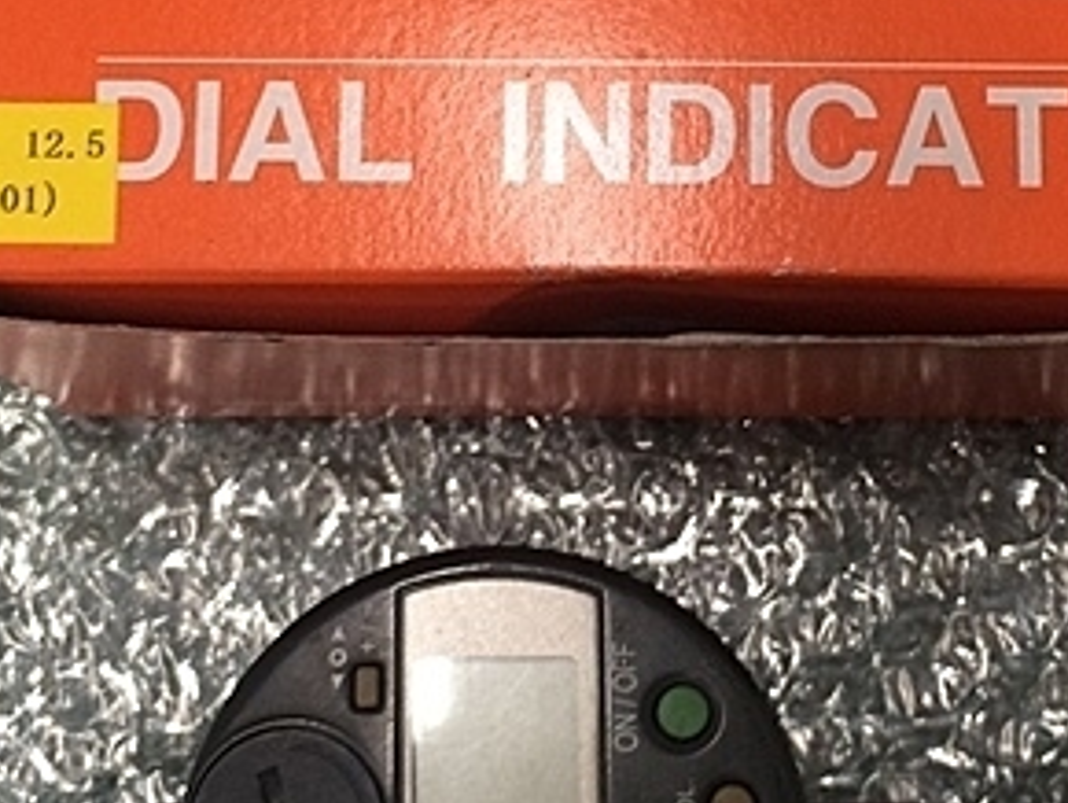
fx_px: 1976
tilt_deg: -80.4
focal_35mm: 64
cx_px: 674
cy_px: 309
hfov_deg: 30.1
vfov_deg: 22.9
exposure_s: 1/30
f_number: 2.2
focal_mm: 4.15
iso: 100
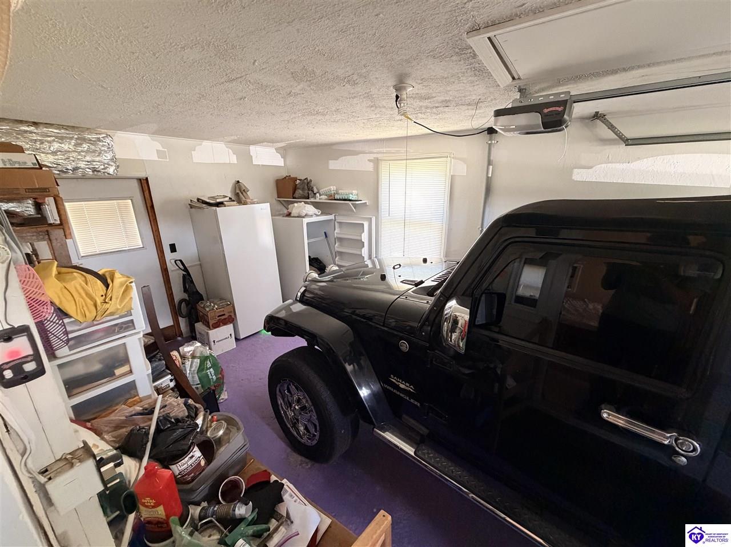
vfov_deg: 85.6
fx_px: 296
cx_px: 366
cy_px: 274
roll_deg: +1.8
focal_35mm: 14
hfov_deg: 102.1
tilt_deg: -17.0
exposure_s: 1/60
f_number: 2.2
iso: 640
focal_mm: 2.22
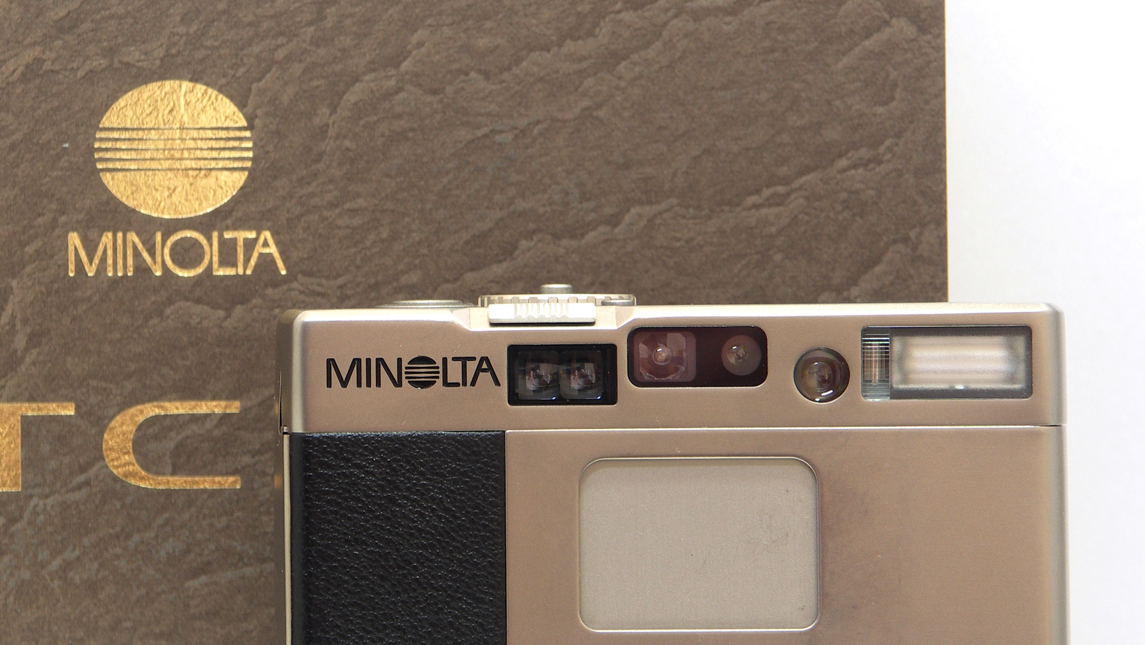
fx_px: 7986
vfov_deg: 4.6
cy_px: 286
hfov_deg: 8.2
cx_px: 516
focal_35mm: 263
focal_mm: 49.9
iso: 50
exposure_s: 1/4
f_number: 4.5
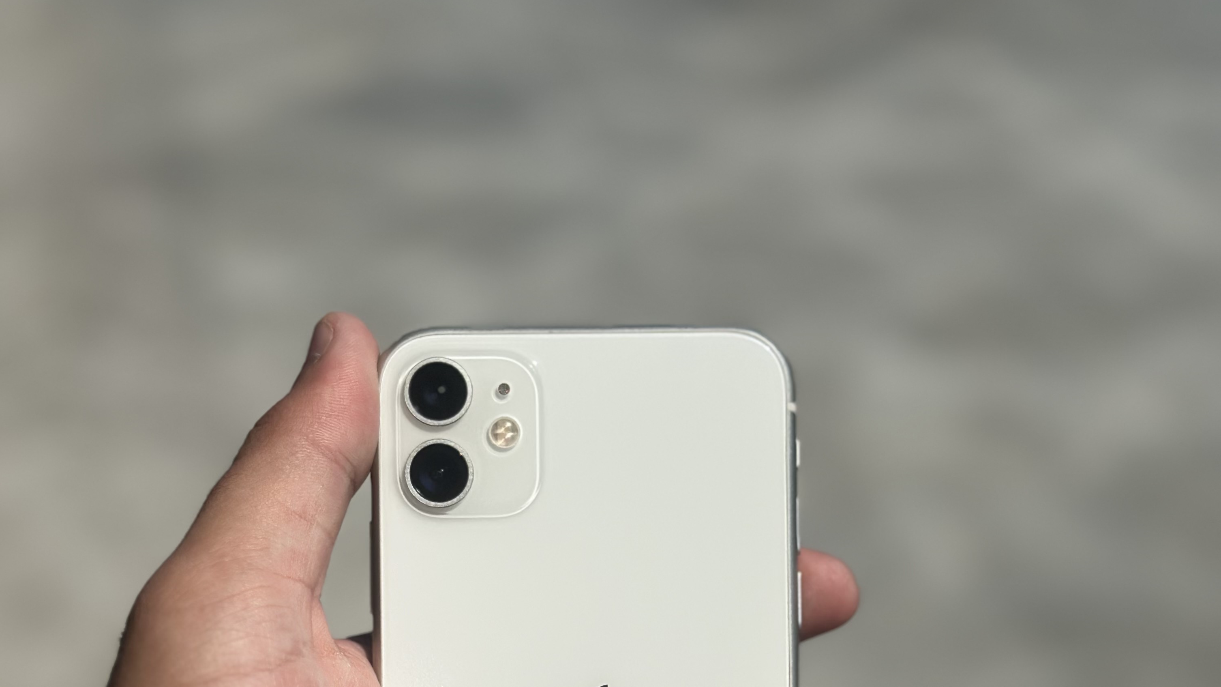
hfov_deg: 30.2
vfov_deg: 16.8
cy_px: 732
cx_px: 608
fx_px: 2266
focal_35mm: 70
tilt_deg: -28.9
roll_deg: +1.3
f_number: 1.78
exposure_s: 1/18868
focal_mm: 6.86
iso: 80
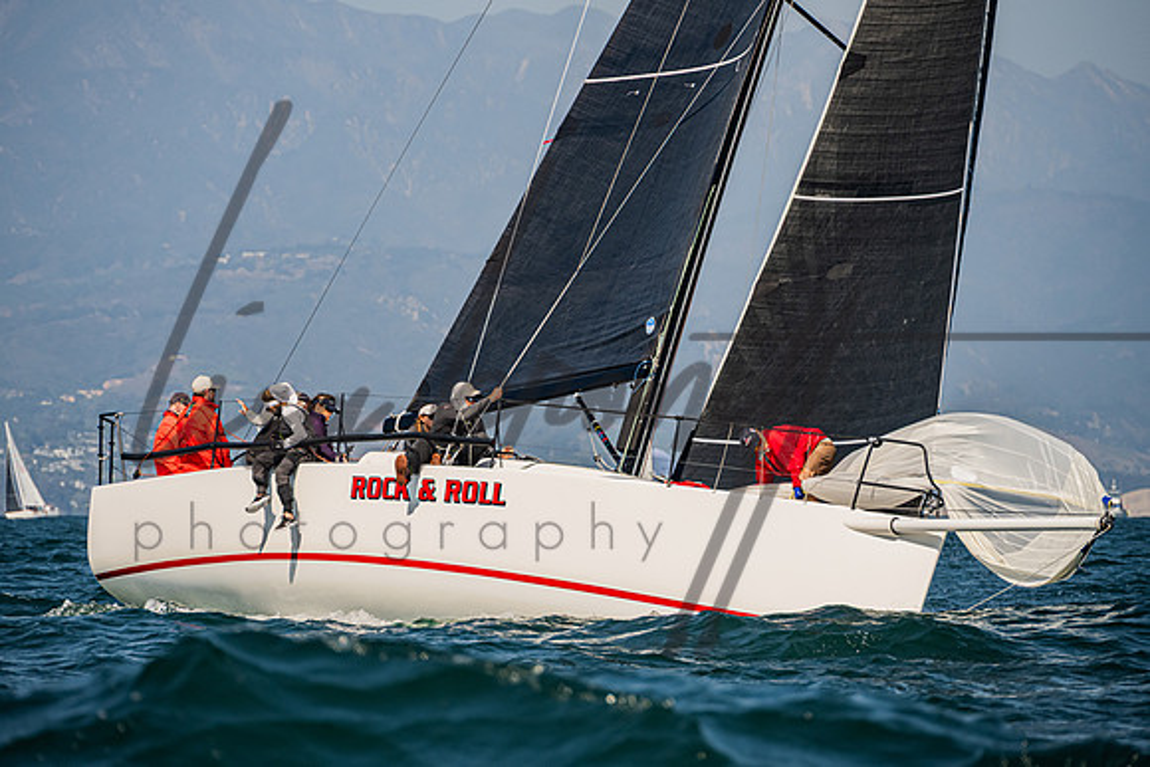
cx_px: 543
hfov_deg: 6.3
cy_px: 347
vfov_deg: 4.2
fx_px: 10494
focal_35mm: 328
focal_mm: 290
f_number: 8
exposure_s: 1/2000
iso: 500
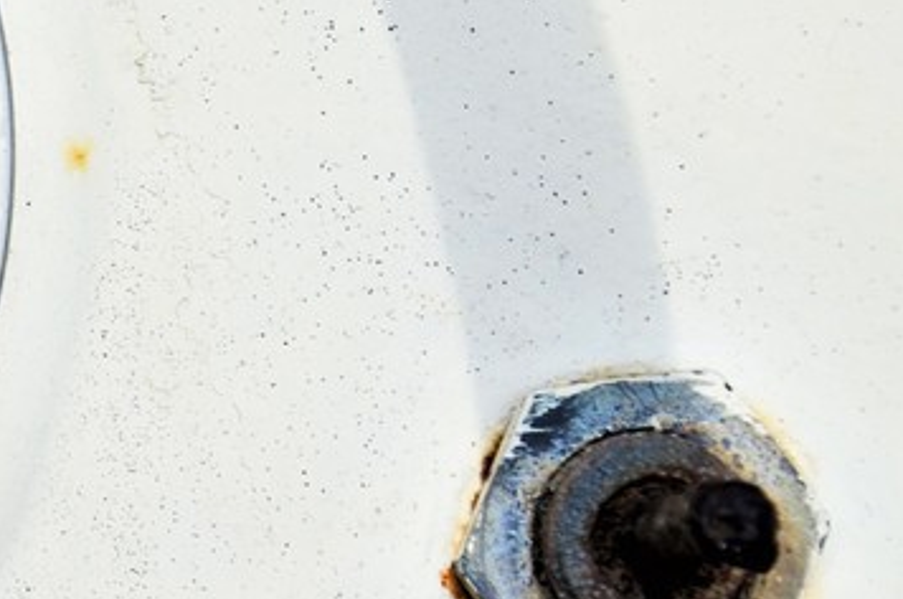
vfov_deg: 3.6
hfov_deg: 5.4
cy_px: 30
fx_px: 9439
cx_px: -698
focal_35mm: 377
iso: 125
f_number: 7.1
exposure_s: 1/1000
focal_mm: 70
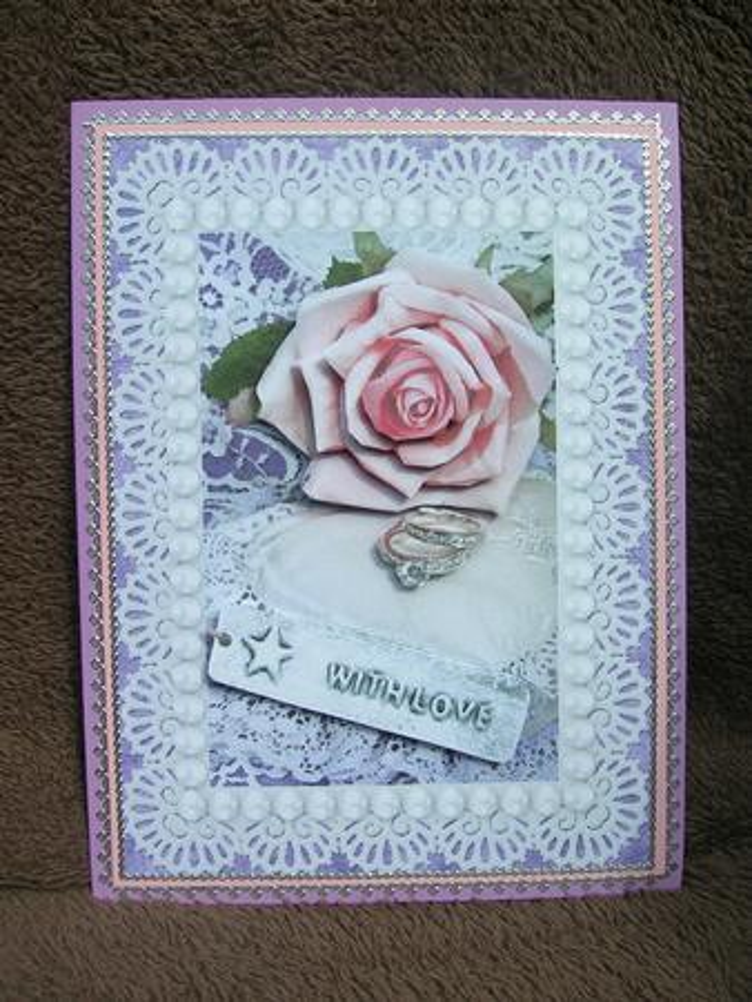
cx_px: 376
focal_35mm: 35
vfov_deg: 52.6
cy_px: 501
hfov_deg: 40.7
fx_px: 1013
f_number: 4.8
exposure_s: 1/394
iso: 50
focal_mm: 5.4
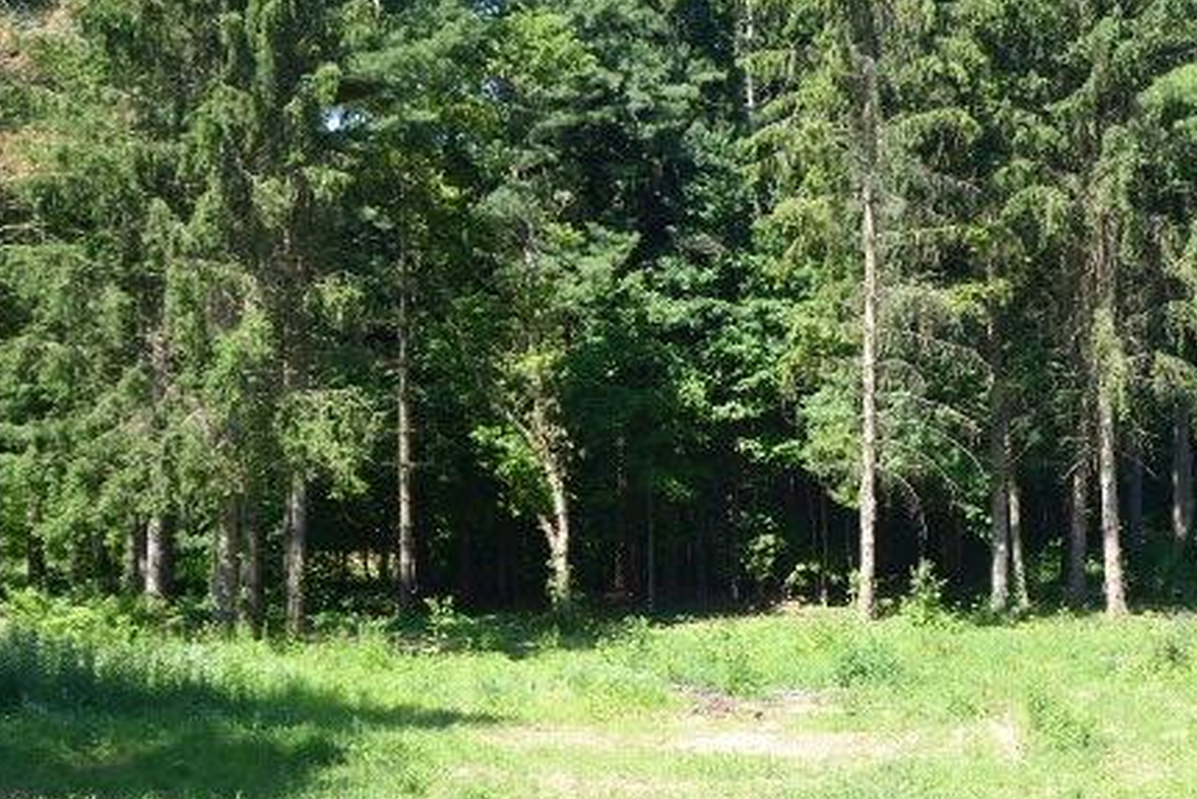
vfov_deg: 16.7
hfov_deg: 24.5
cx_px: 874
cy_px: 387
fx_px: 2727
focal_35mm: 82
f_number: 4.1
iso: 80
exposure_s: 1/160
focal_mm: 9
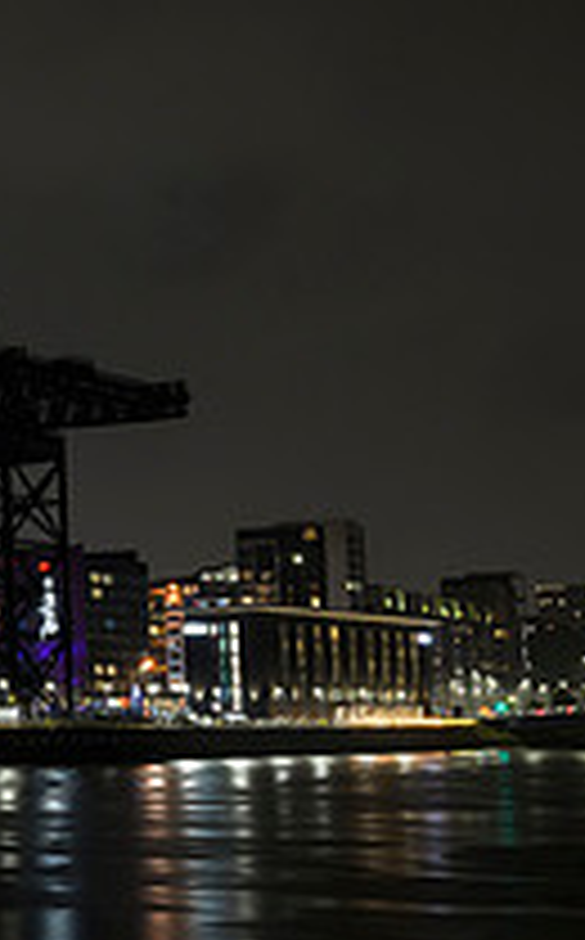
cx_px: -522
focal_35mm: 68
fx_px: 1741
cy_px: 510
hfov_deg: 15.8
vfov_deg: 30.2
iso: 500
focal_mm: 24
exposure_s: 3
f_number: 11
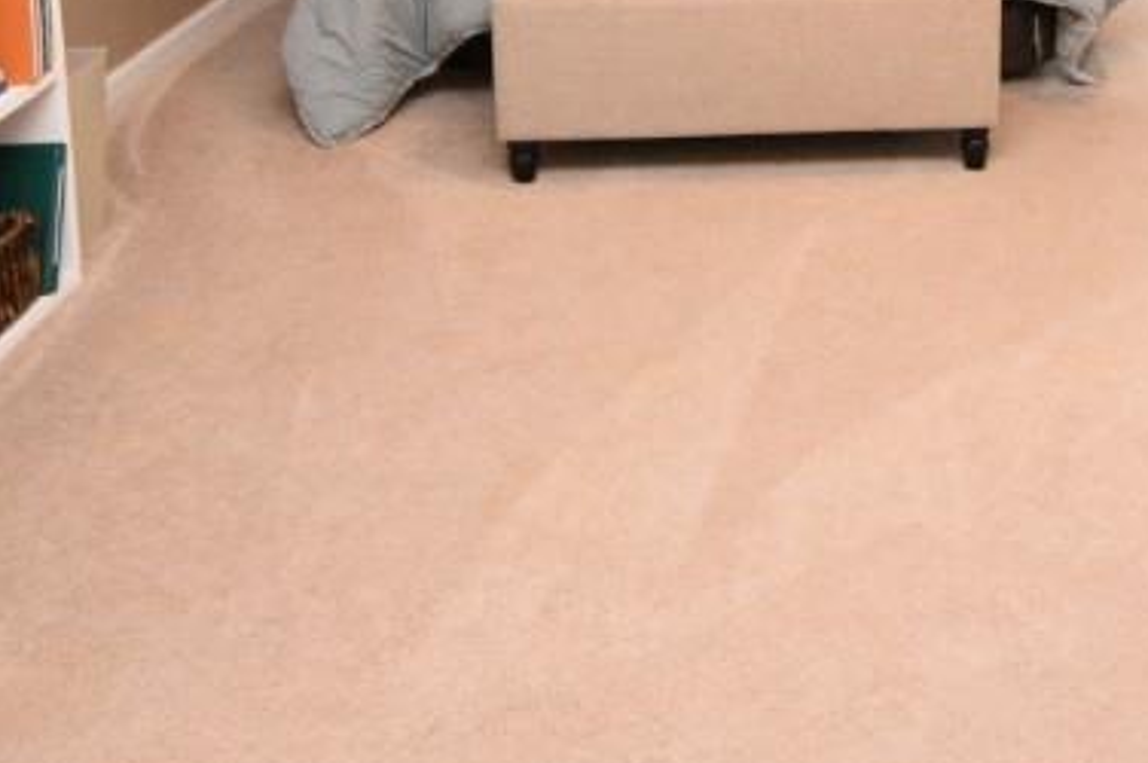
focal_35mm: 46
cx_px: 922
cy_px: -217
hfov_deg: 40.9
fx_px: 1466
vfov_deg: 25.4
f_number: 4.5
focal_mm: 10
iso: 2000
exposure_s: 1/60
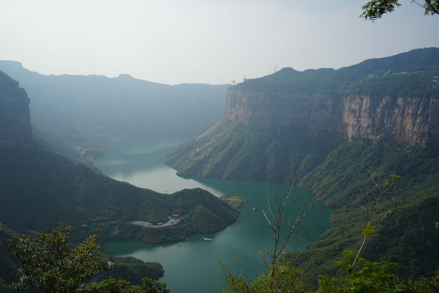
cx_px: 220
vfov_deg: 45.0
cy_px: 146
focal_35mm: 29
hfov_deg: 63.7
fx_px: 354
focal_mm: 29
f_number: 3.5
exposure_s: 1/2000
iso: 100
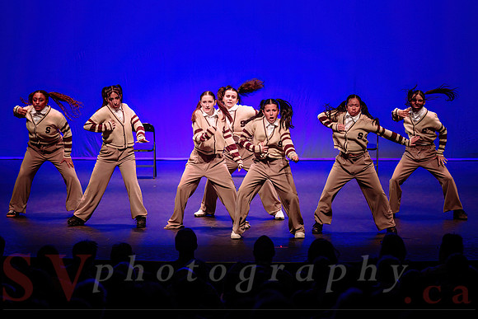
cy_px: 140
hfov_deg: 18.7
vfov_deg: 12.5
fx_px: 1451
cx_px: 239
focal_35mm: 109
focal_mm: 95
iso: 1250
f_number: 2.8
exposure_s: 1/400
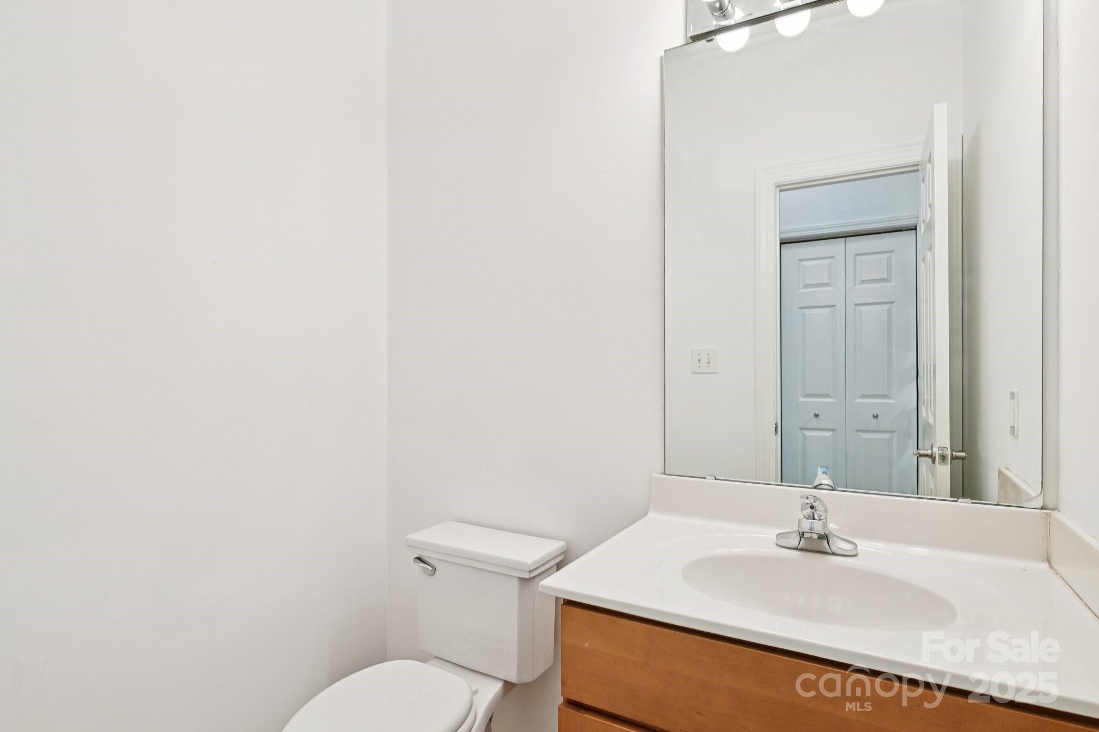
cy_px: 366
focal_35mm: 18
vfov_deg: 65.9
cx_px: 550
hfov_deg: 88.4
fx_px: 565
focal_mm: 18.5
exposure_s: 1/20
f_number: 8
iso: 220
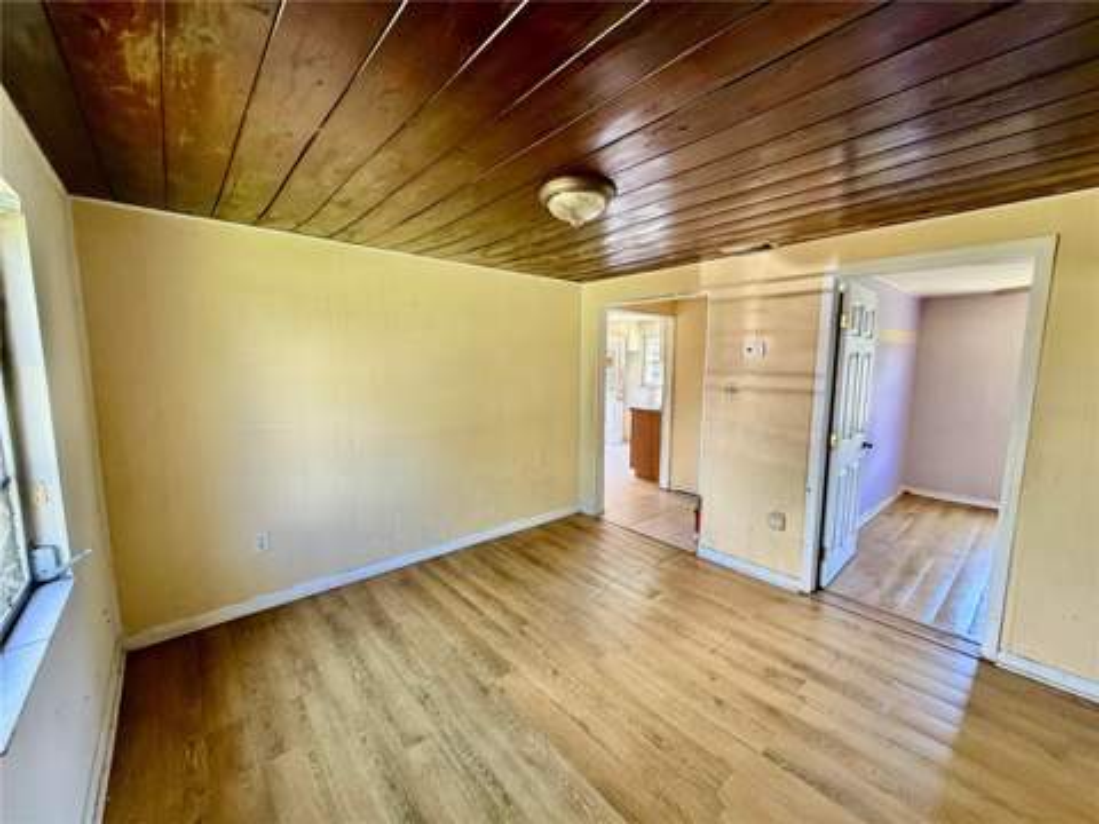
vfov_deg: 85.7
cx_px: 550
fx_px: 444
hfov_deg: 102.1
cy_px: 412
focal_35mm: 14
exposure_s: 1/75
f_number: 2.2
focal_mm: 2.22
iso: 320
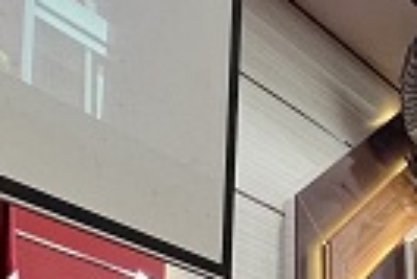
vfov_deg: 18.0
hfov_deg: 22.4
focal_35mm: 71
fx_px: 823
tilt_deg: +13.9
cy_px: 359
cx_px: 655
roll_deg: +5.9
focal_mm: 1.57
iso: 400
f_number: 1.8
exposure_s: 1/50
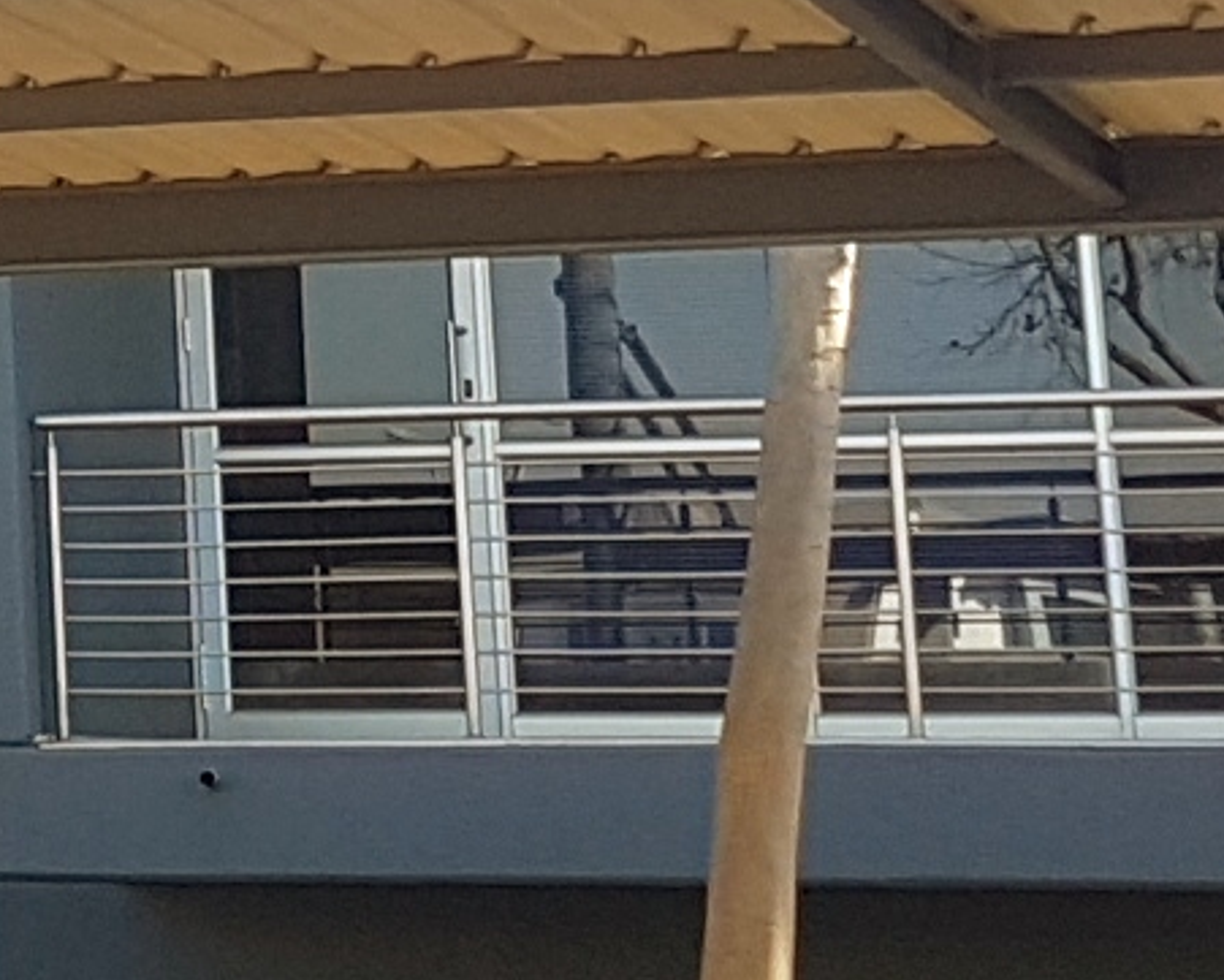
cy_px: -508
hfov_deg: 11.5
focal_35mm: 162
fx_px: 5870
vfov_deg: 9.3
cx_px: -497
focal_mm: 4.2
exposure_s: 1/419
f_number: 1.7
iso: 40
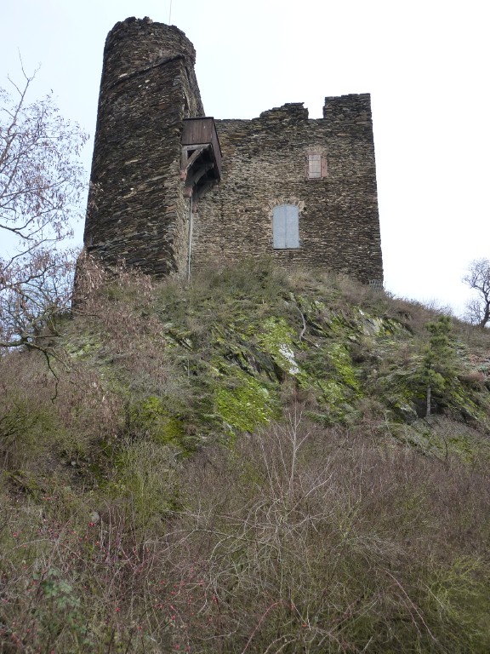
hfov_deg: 40.7
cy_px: 327
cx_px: 245
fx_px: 661
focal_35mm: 35
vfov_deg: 52.6
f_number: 3.5
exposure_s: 1/80
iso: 125
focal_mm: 5.7
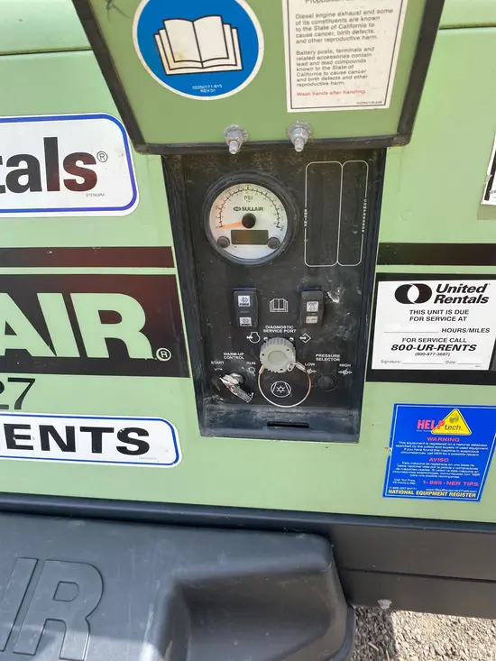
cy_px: 330
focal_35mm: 26
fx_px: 497
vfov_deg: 67.3
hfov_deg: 53.1
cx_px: 248
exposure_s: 1/644
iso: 32
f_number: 1.8
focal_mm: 4.25
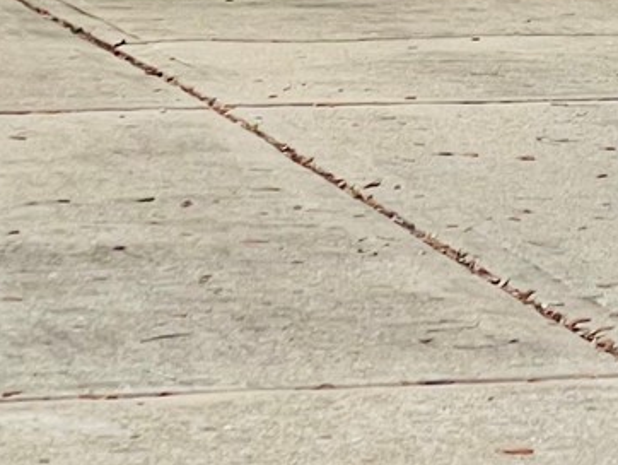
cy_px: -655
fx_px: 5252
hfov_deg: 6.7
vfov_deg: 4.9
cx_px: 596
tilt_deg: +5.2
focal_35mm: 294
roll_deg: +0.3
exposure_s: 1/324
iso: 25
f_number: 2
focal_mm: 6
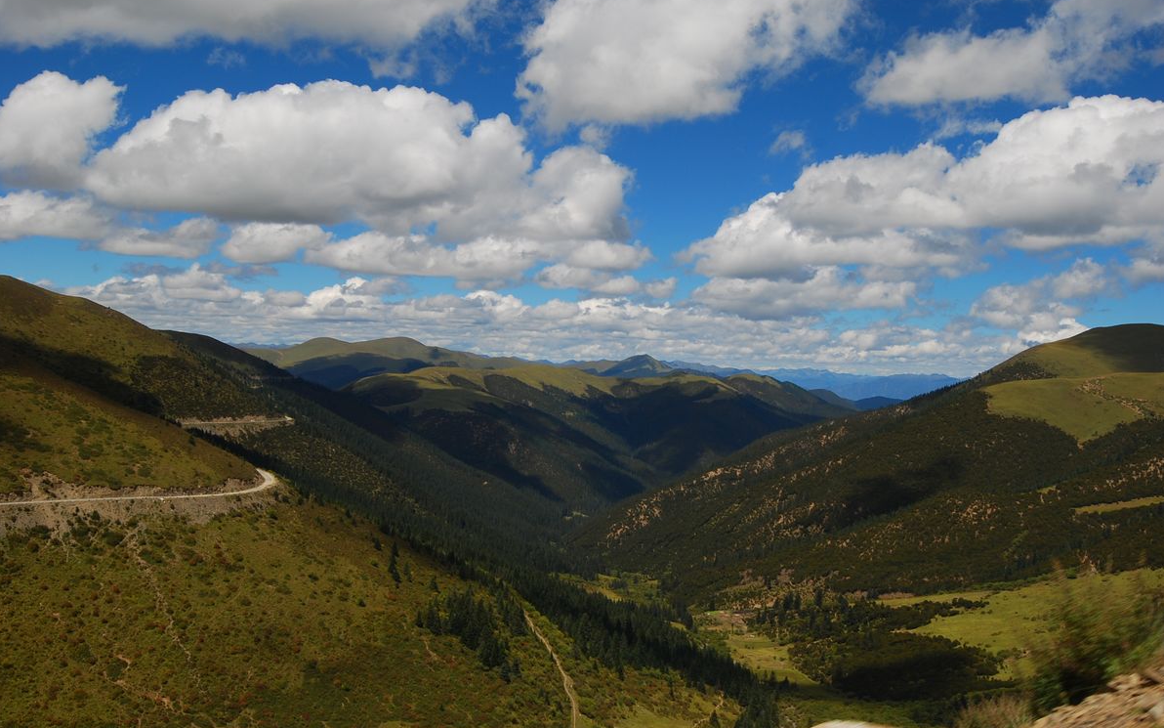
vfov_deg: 34.4
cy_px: 347
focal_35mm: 37
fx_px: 1174
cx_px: 583
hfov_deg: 52.7
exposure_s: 1/160
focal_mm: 24
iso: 100
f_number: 13
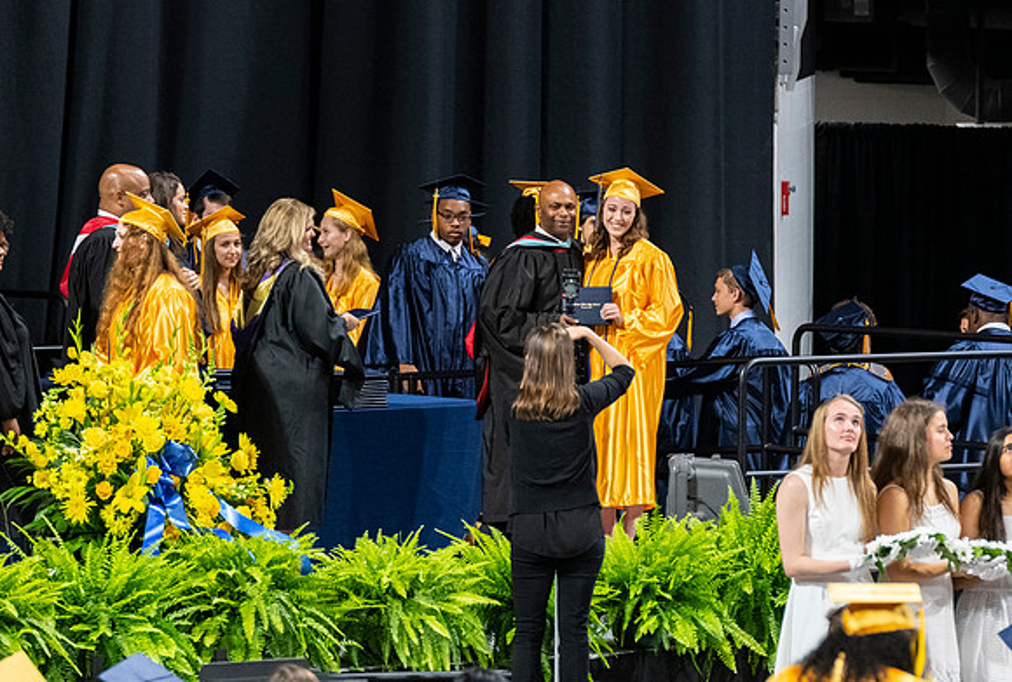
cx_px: 633
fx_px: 9516
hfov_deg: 6.1
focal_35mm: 337
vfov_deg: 4.1
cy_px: 346
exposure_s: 1/200
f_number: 4
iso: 2000
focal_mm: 190
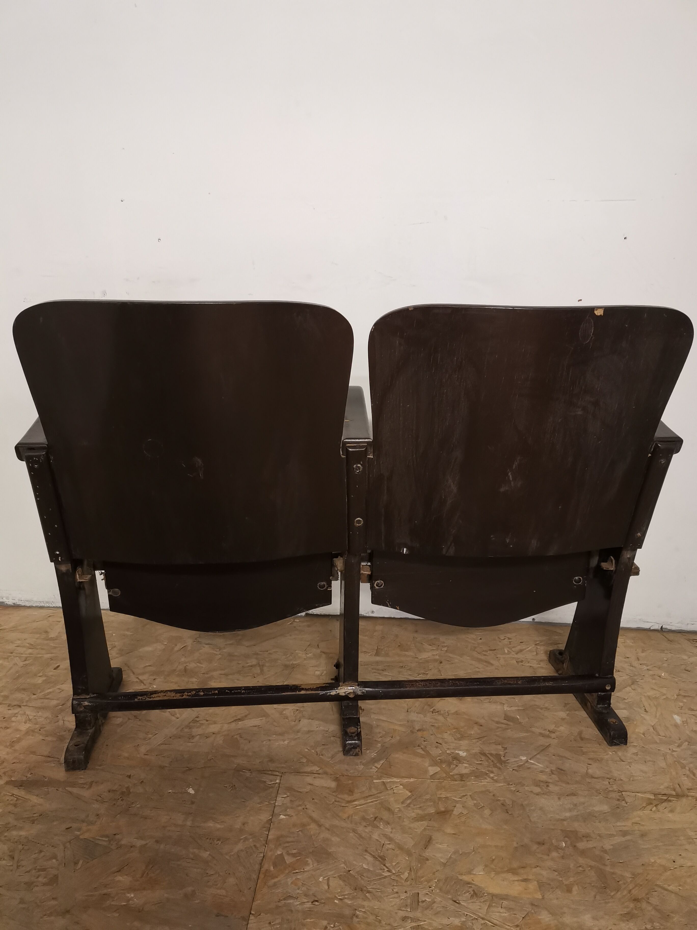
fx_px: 725
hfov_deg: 51.4
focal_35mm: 27
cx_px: 348
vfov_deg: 65.3
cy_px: 465
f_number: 1.8
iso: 400
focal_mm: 5.58
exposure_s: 1/33.3
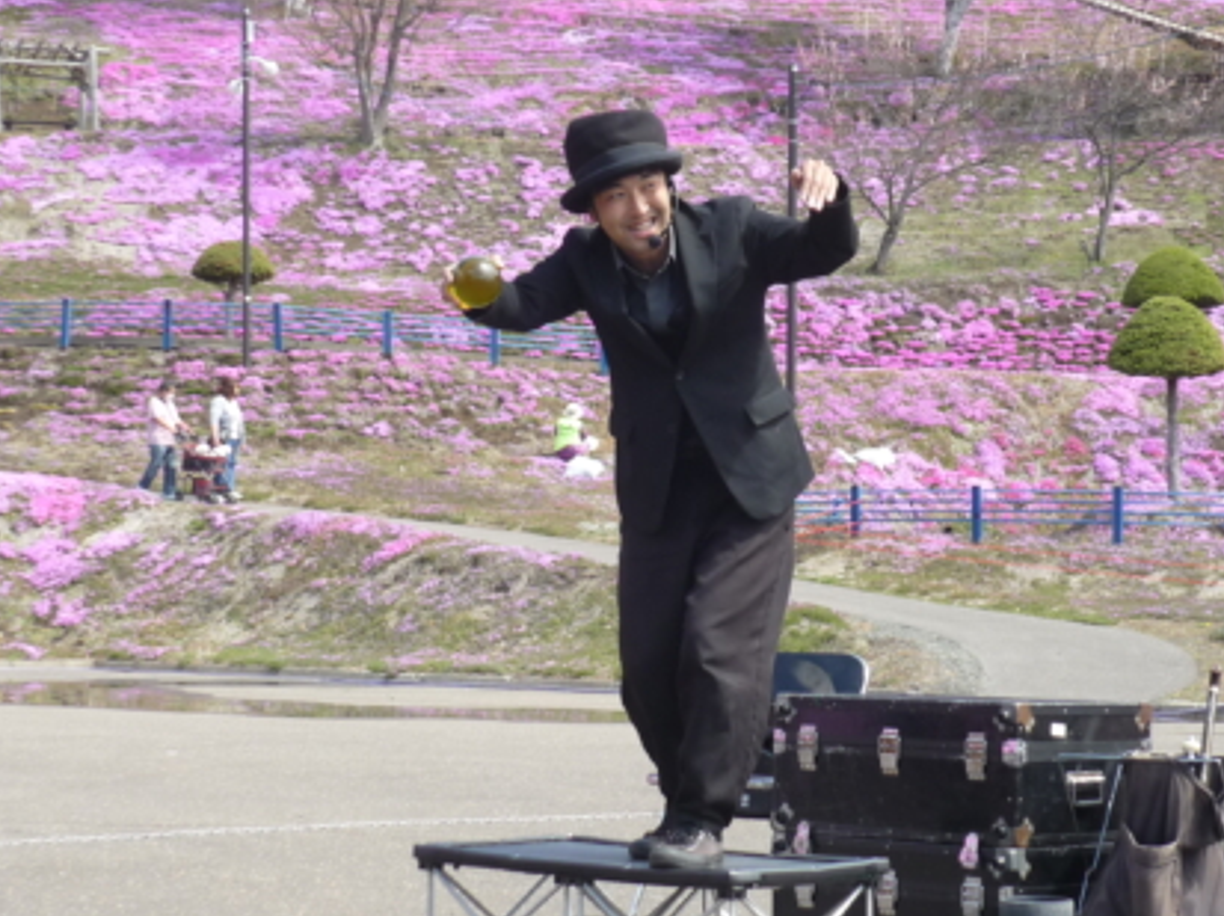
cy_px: 427
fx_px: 2826
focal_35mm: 80
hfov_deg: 24.4
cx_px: 625
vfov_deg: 18.4
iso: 100
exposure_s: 1/320
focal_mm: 9.1
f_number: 3.4
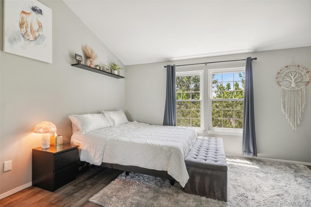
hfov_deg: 95.0
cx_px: 156
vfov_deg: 72.0
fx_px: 143
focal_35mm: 16
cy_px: 104
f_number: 8
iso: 320
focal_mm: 11
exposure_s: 1/30
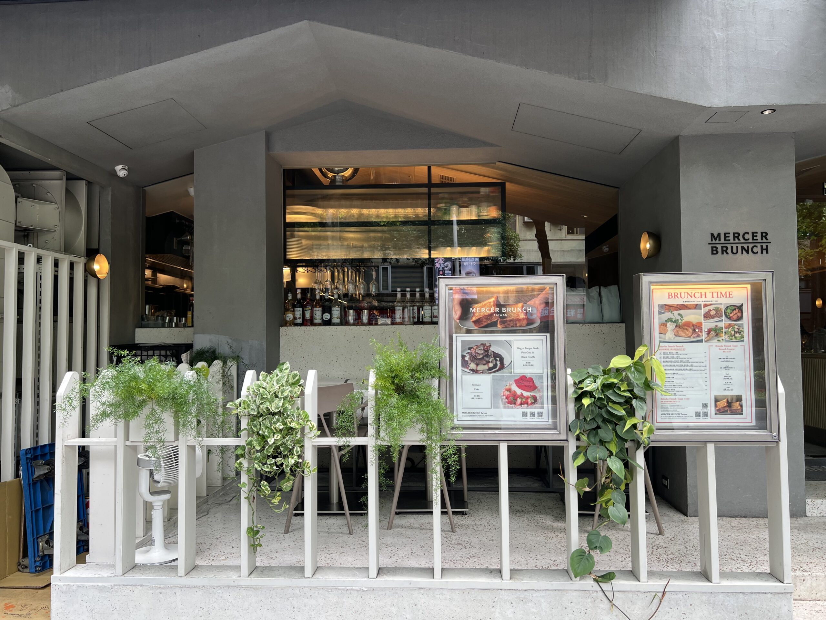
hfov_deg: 67.3
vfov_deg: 53.1
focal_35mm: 26
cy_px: 310
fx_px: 620
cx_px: 413
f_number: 1.5
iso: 40
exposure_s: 1/121
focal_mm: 5.7
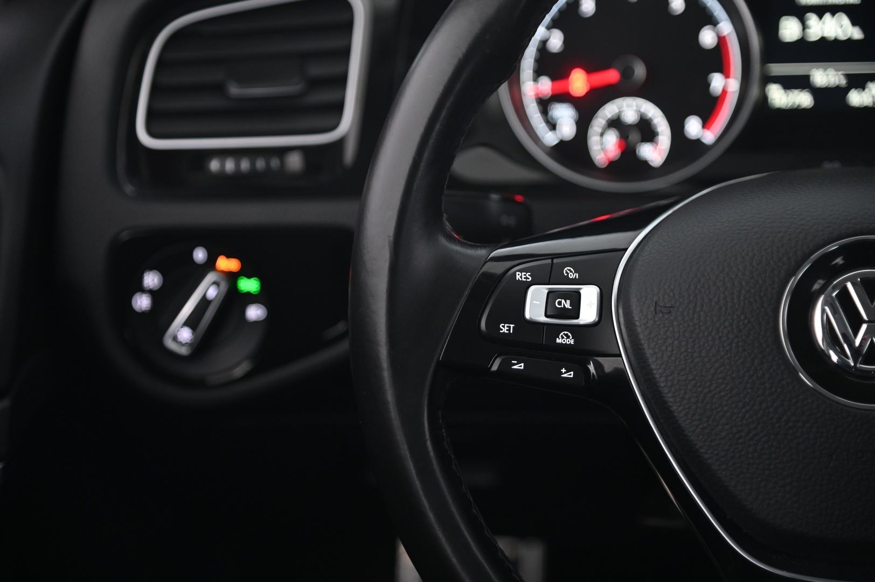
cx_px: 438
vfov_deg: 16.0
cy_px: 291
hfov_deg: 23.9
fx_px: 2064
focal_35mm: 85
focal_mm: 85
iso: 2000
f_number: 4
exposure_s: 1/15
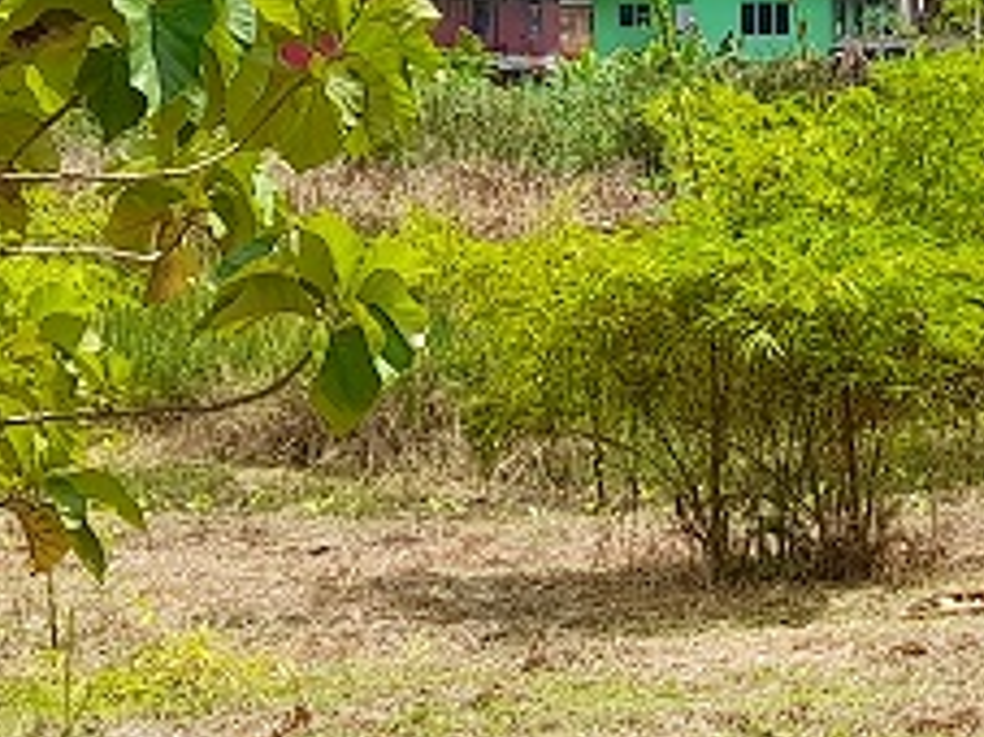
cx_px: 754
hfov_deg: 17.8
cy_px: 264
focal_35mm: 110
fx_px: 3125
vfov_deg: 13.4
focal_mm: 4.6
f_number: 2
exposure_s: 1/742
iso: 20
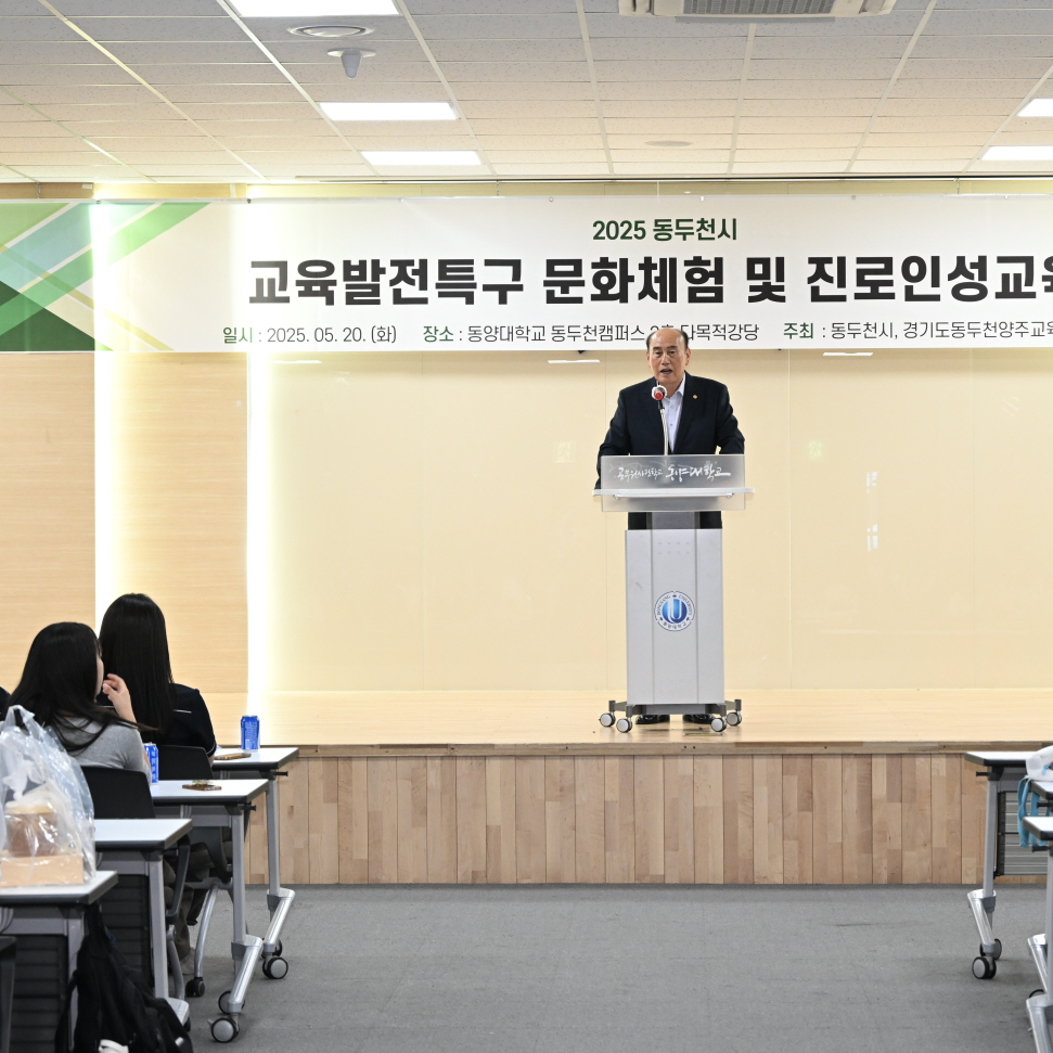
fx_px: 3029
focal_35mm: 88
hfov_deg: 19.7
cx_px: 663
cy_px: 536
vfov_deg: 19.7
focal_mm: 67
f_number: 6.3
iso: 2000
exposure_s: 1/100
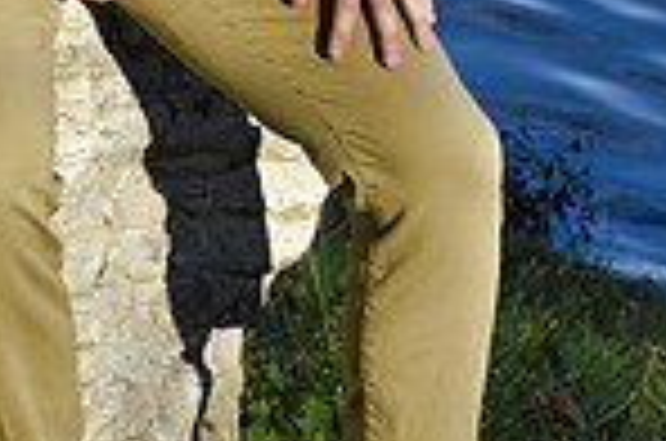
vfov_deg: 5.9
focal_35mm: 228
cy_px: -389
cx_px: -171
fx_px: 4209
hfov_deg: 8.9
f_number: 8
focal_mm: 58
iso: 200
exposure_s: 1/250
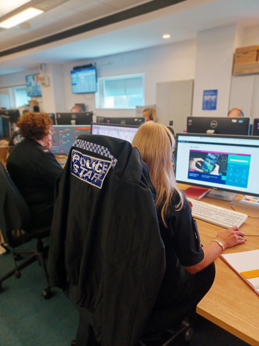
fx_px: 249
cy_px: 173
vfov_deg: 69.4
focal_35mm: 25
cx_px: 130
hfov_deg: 54.9
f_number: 1.8
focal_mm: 4.6
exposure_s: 1/33
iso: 320
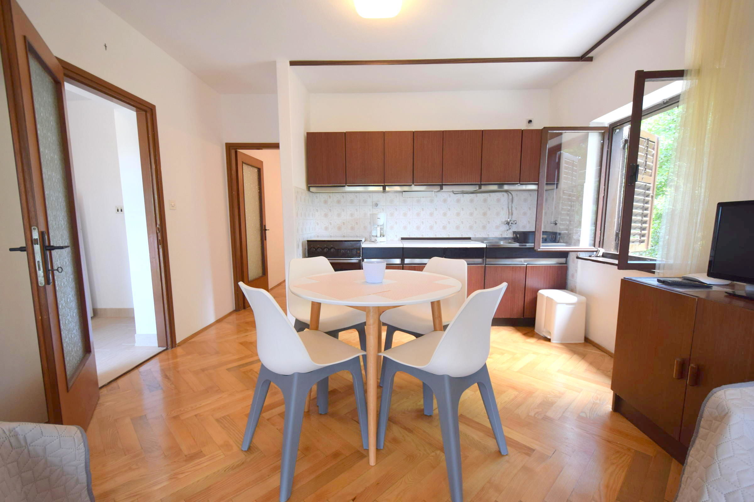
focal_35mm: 15
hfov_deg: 100.4
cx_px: 377
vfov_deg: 77.3
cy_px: 251
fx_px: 314
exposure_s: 1/60
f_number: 4
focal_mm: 10
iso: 500
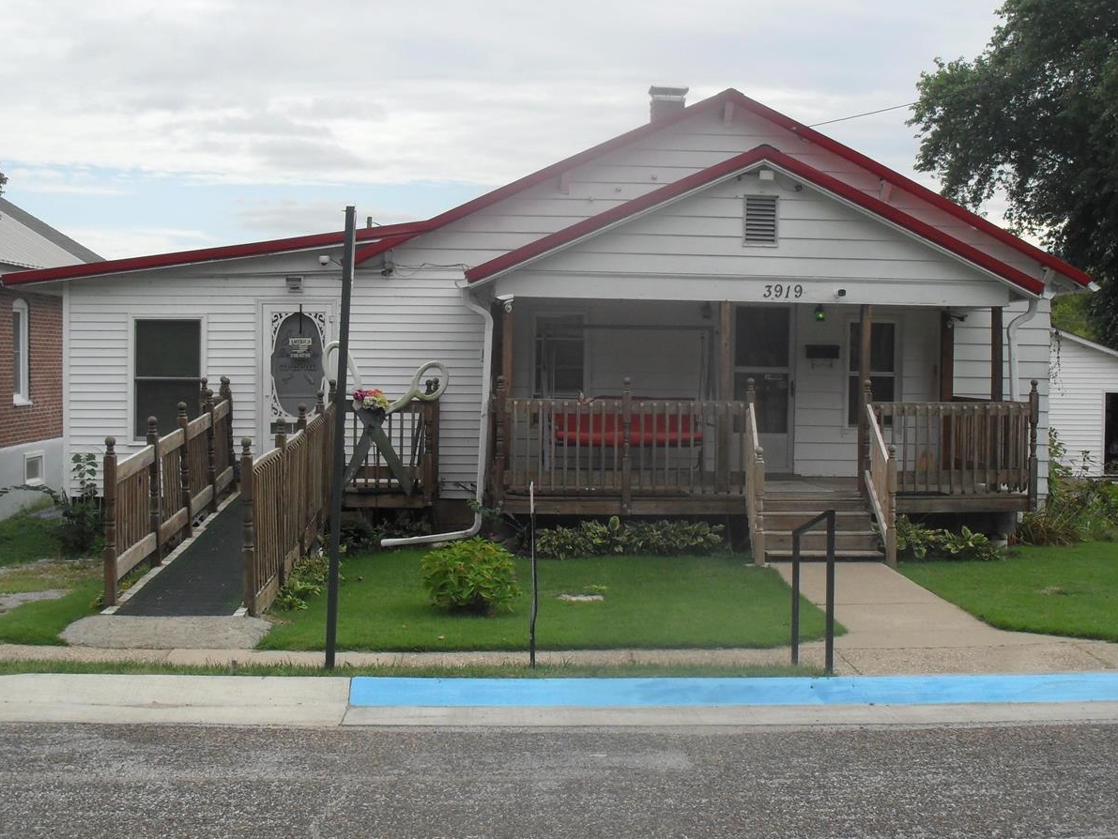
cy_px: 388
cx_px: 613
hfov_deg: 40.4
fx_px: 1518
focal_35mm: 47
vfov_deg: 30.9
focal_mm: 6.3
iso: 100
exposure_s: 1/180
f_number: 8.4
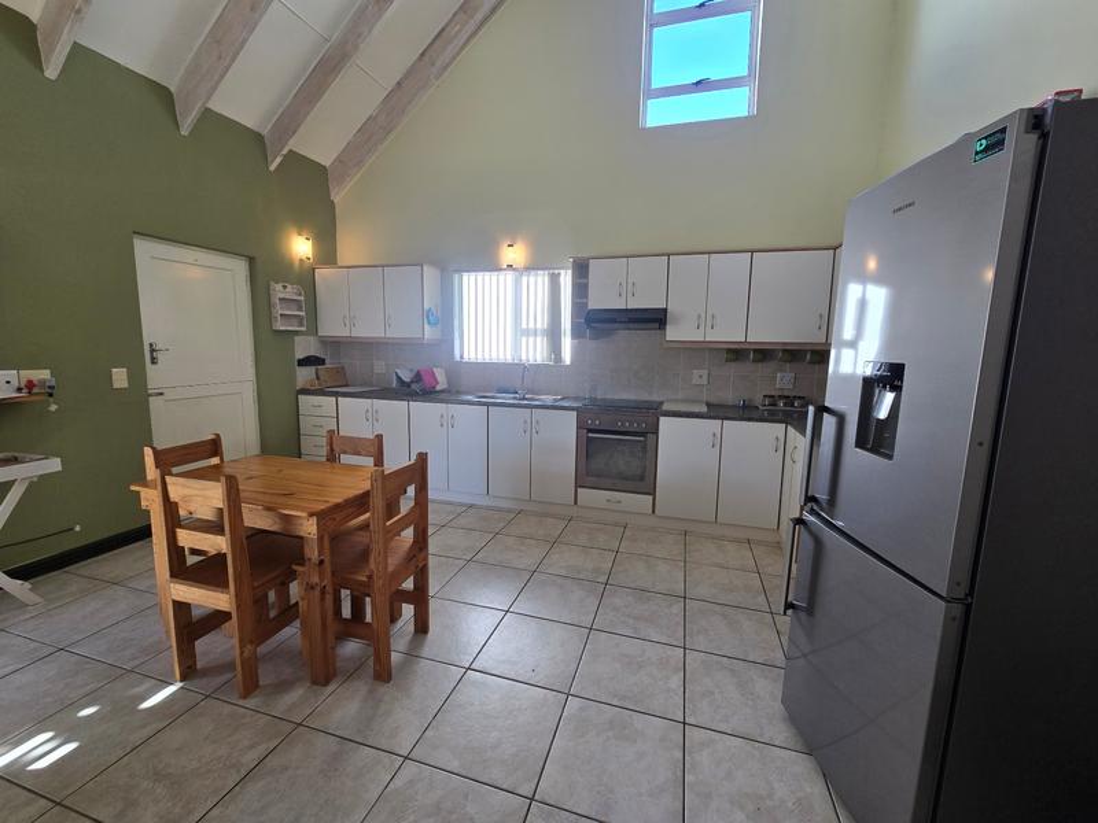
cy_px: 412
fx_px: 412
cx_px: 549
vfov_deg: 89.9
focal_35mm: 13
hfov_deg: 106.2
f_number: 2.2
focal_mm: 2.2
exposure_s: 1/100
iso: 64
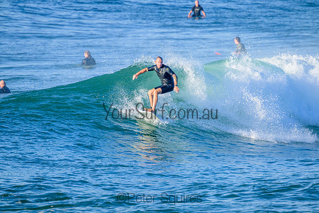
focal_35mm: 800
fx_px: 7090
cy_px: 106
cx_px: 160
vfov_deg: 1.7
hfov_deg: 2.6
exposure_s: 1/2000
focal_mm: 800
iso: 1800
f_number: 11
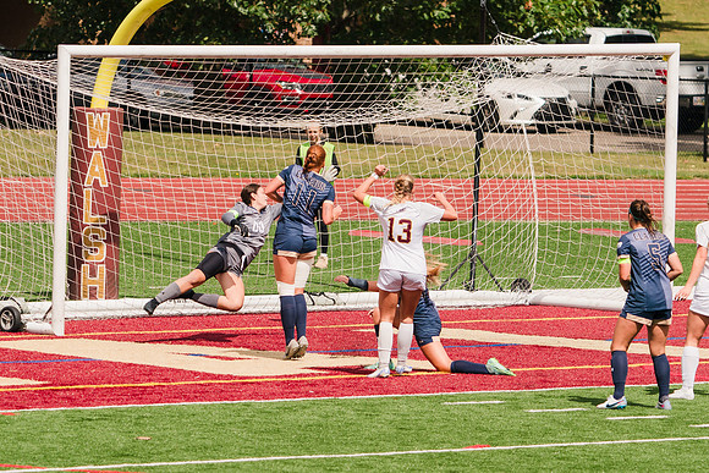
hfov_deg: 4.9
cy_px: 293
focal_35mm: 416
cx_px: 347
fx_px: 8204
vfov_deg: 3.3
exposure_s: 1/1600
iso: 160
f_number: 5.6
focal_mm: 252
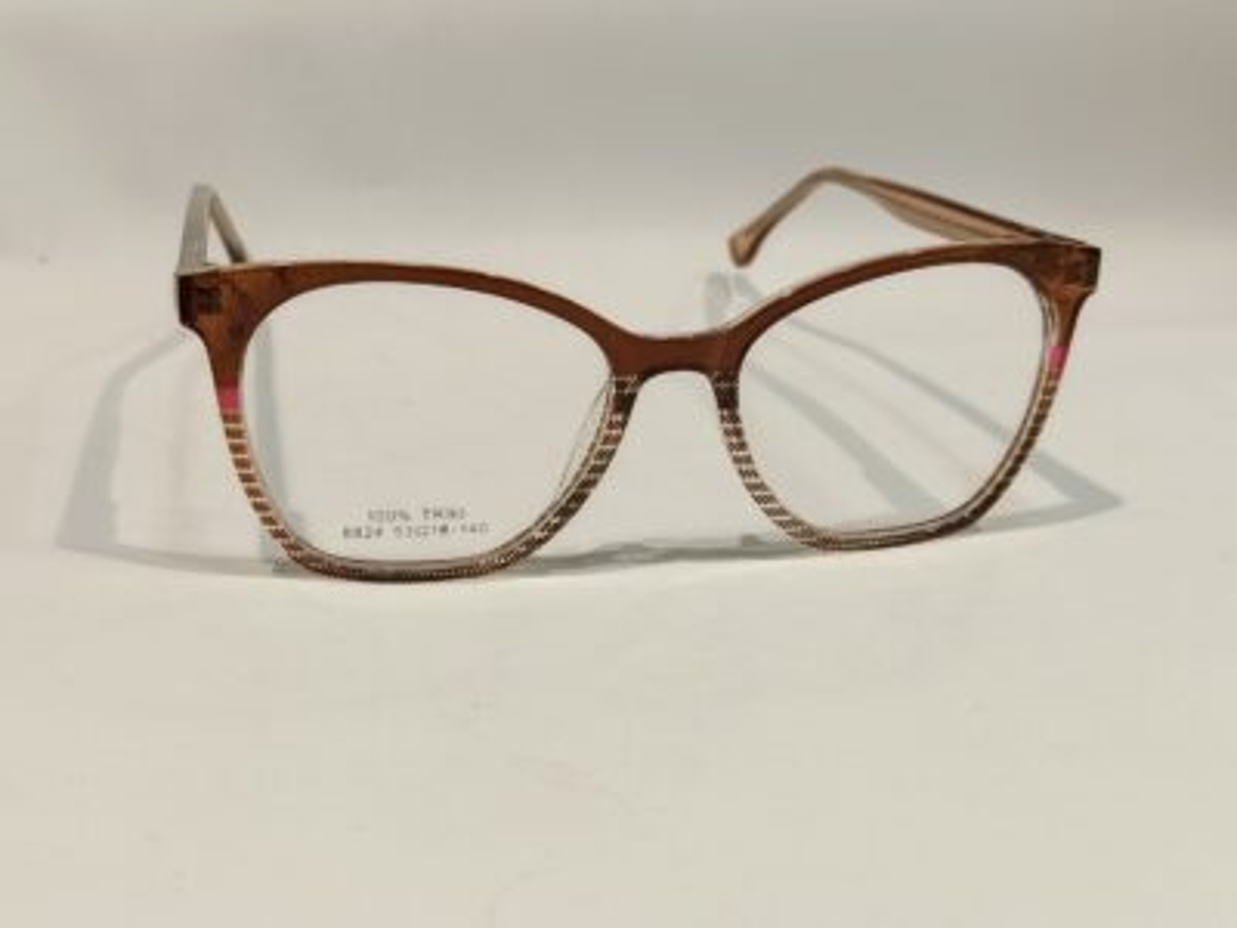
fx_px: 1715
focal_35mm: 48
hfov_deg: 39.7
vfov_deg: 30.3
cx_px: 618
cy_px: 464
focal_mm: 5.24
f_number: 1.7
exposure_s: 1/100
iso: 158
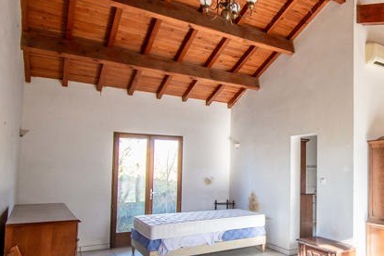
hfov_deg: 58.1
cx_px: 315
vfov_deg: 44.7
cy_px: 153
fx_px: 309
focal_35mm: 29
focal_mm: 10
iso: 640
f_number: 4.5
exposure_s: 1/125
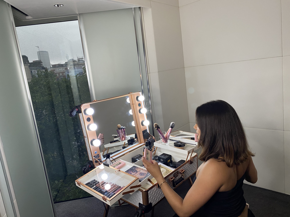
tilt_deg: -9.7
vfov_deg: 53.1
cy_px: 108
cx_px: 145
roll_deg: +6.9
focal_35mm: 26
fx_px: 218
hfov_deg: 67.3
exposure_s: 1/66
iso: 125
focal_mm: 4.25
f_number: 1.8
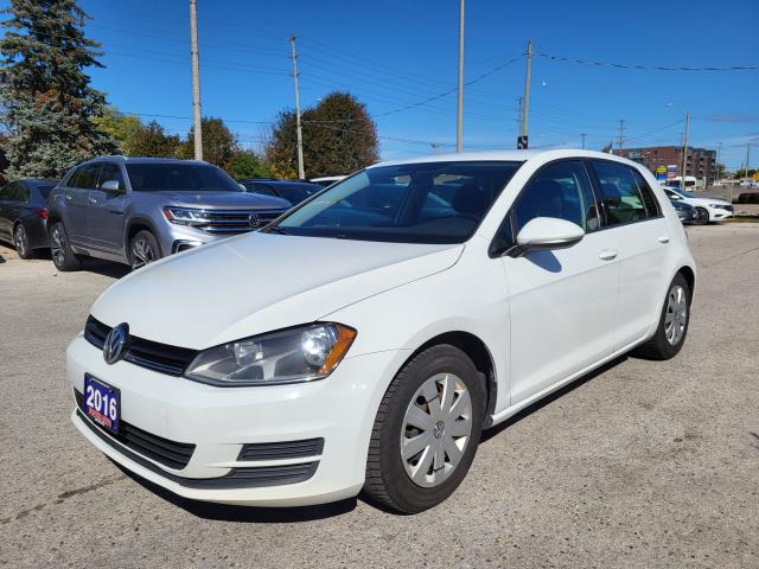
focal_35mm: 26
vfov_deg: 53.1
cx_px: 380
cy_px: 284
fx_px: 570
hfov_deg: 67.3
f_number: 1.8
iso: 40
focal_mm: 5.4
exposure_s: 1/6117
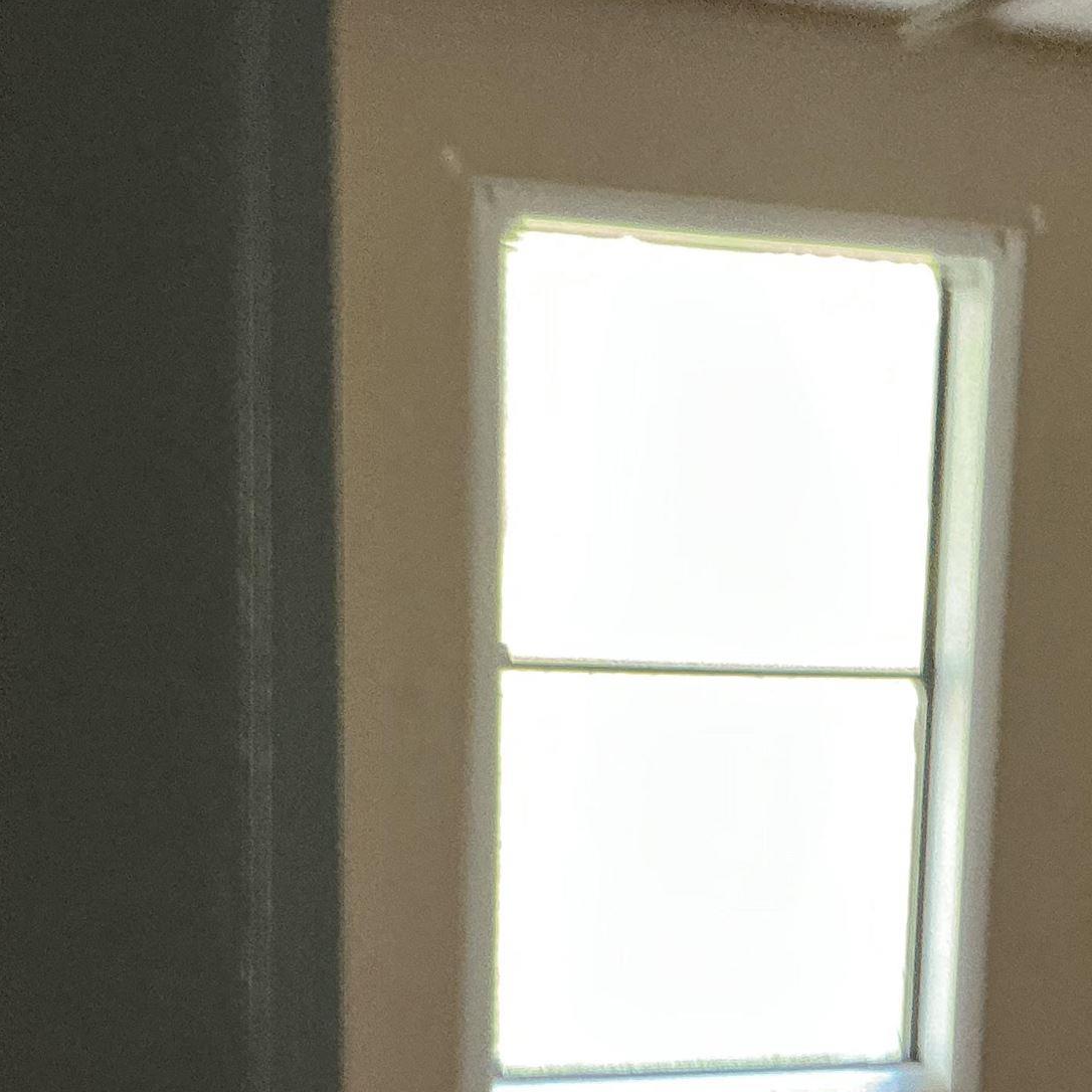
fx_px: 2498
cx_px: 786
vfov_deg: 24.0
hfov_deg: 24.4
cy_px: 979
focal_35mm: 70
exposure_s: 1/40
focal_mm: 3
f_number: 1.8
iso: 200
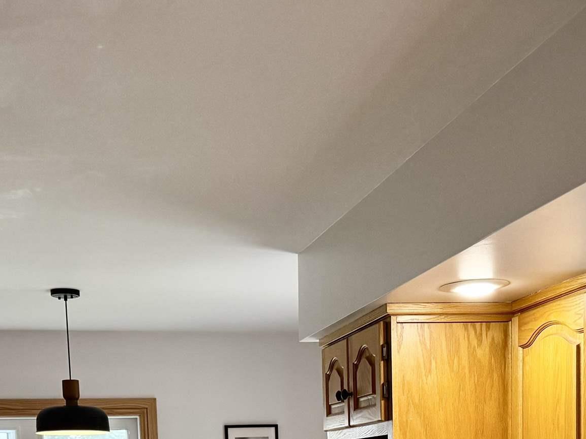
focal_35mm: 64
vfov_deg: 20.8
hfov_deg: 30.3
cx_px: 292
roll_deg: +1.4
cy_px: 577
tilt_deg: -5.6
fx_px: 1083
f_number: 1.78
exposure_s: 1/220
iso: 200
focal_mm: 6.76
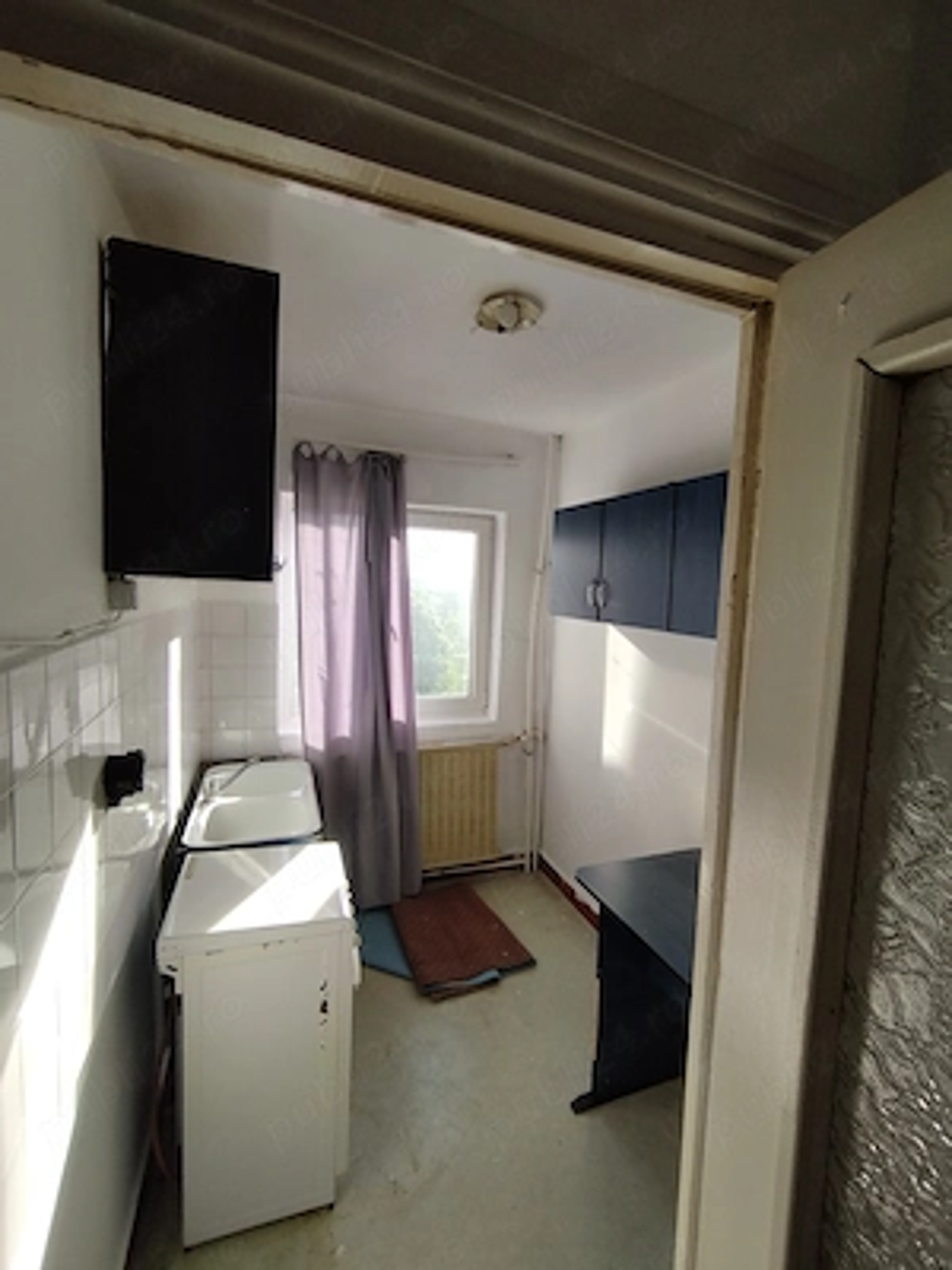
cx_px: 476
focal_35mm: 16
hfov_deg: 78.1
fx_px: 587
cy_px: 635
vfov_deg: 94.5
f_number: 2.2
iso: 50
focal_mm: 1.65
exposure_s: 1/245
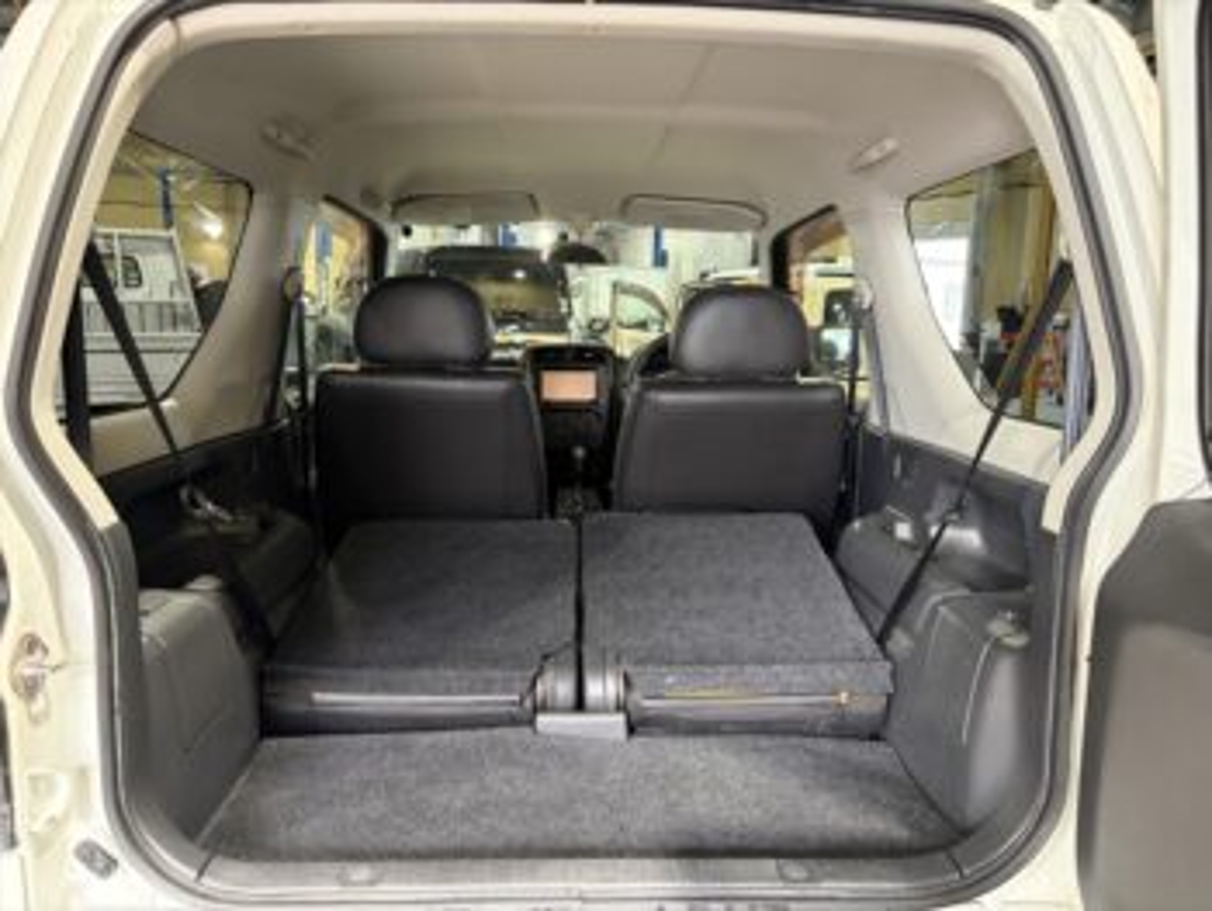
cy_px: 456
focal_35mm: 26
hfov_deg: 67.3
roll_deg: +0.2
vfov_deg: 53.1
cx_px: 606
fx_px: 911
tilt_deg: -9.5
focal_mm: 5.96
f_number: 1.6
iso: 320
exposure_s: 1/50
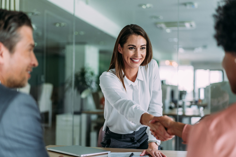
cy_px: 78
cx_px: 118
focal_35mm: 55
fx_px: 361
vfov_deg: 24.6
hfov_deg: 36.2
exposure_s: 1/320
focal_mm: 55
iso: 640
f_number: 2
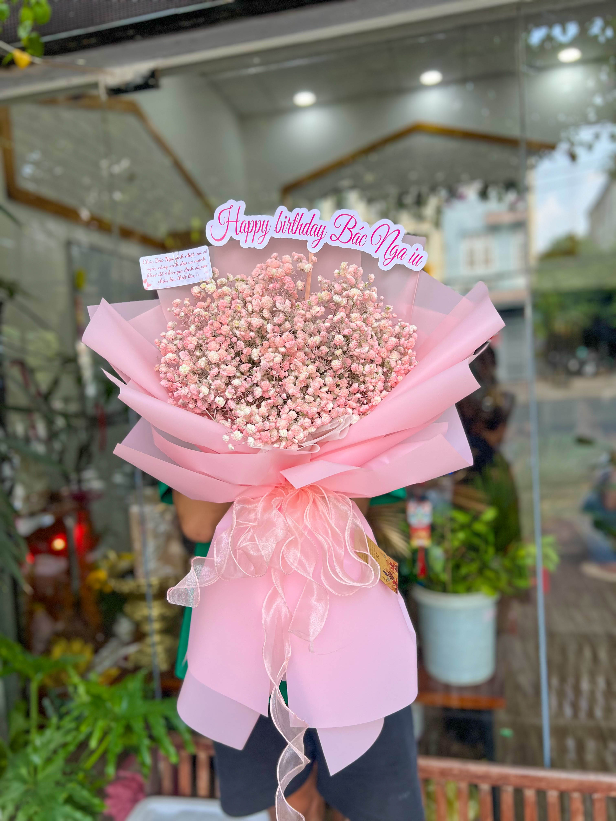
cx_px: 308
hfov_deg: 53.1
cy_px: 410
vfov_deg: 67.3
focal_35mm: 26
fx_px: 617
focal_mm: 5.7
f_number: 1.5
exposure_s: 1/350
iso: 50
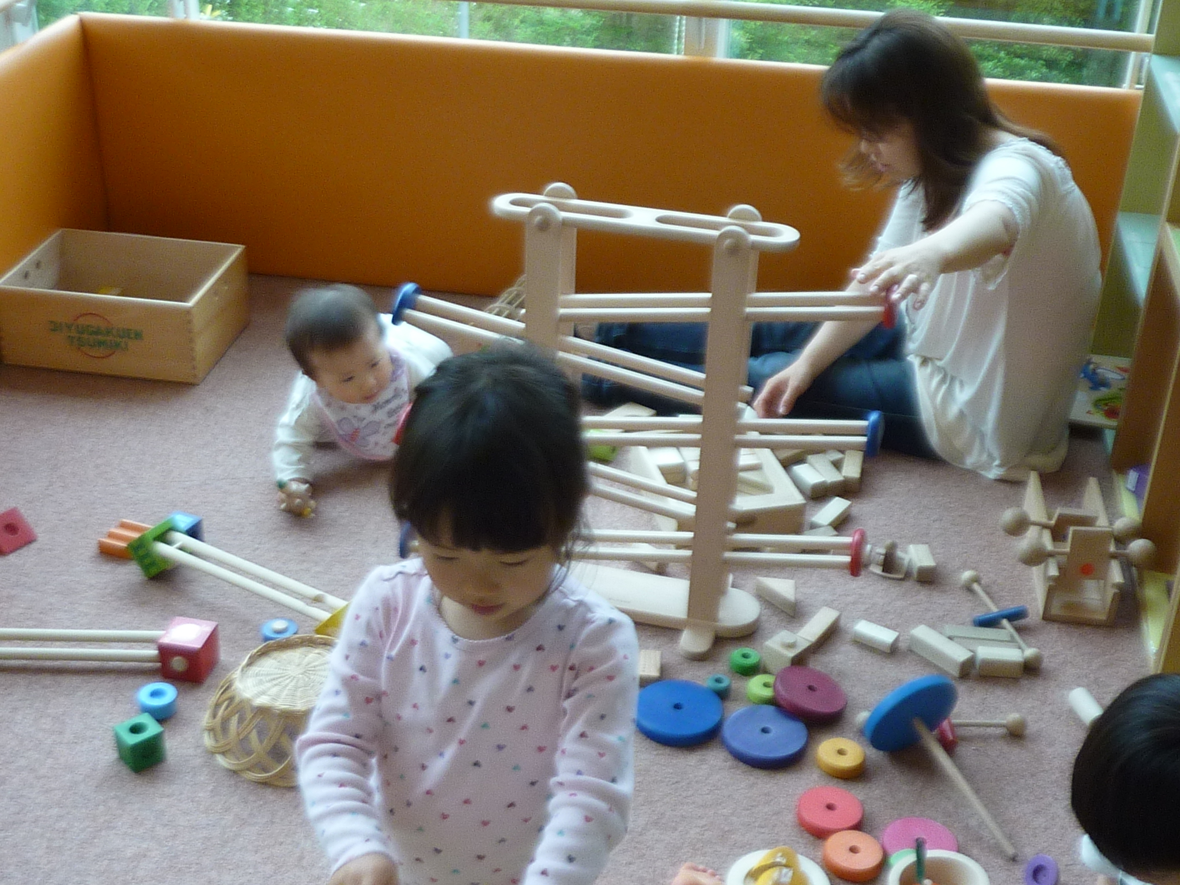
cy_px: 442
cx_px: 590
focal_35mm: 45
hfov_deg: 42.1
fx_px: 1534
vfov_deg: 32.2
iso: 125
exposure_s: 1/30
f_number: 3.3
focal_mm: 4.1
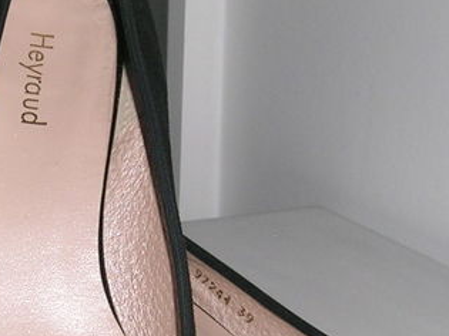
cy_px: 246
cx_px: 104
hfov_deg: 15.4
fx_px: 1647
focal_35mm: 127
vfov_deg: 11.6
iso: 50
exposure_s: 1/60.1
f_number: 5
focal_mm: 6.1
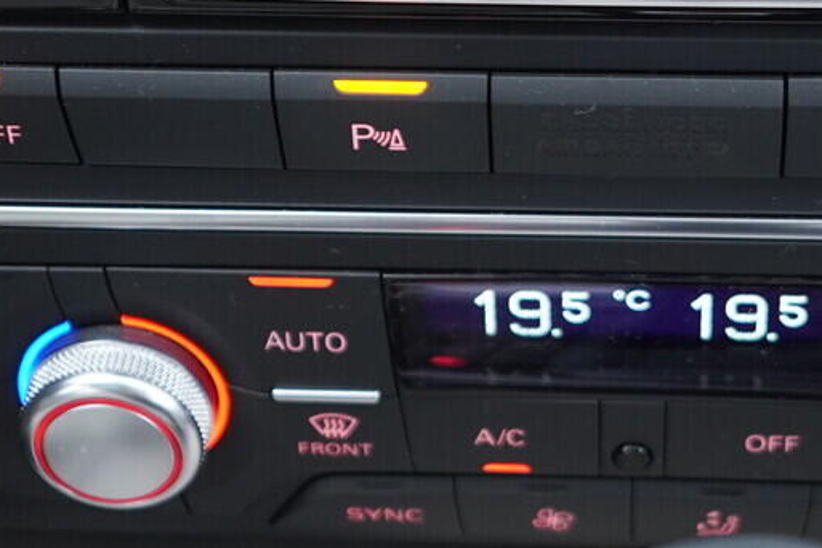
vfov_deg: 13.4
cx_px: 529
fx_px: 2306
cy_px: 54
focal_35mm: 101
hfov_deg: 20.2
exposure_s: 1/40
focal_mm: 24
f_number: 2.8
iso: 500
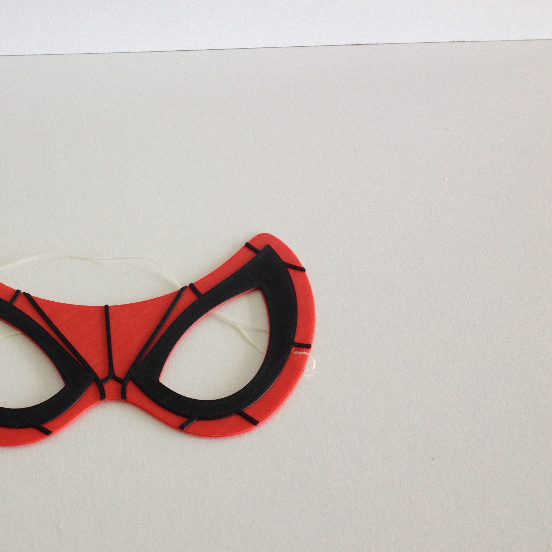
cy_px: 331
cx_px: 121
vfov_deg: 32.1
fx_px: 956
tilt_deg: -49.6
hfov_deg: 31.5
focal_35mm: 53
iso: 80
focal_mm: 4.28
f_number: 2.4
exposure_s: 1/120
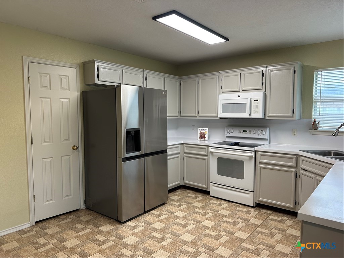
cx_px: 172
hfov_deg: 71.6
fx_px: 239
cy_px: 129
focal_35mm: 24
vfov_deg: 56.8
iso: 200
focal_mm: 6.86
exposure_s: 1/120
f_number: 1.78
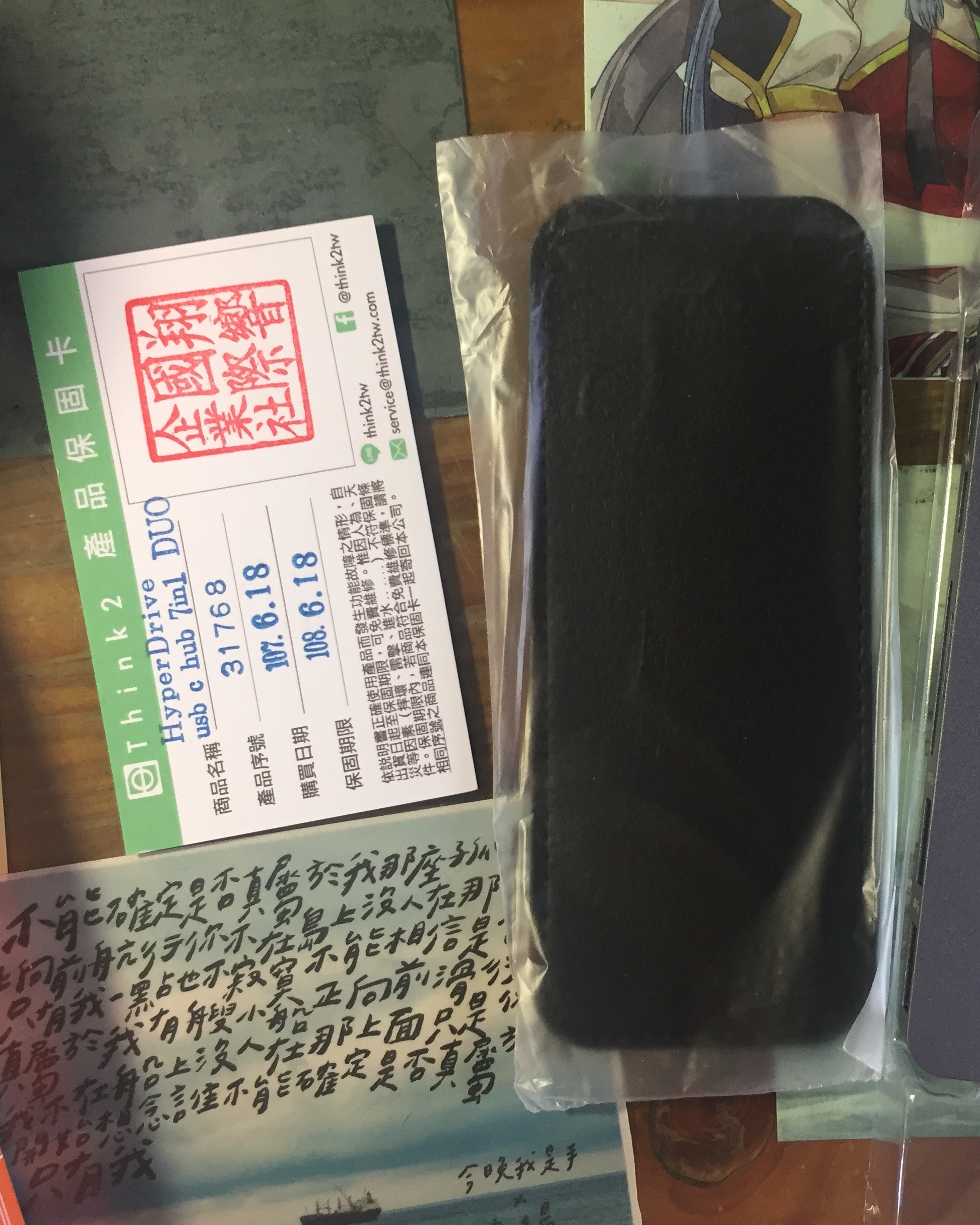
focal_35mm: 38
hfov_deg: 38.1
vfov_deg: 47.9
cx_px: 748
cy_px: 614
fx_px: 1378
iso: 80
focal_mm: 4.15
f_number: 2.2
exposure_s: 1/30
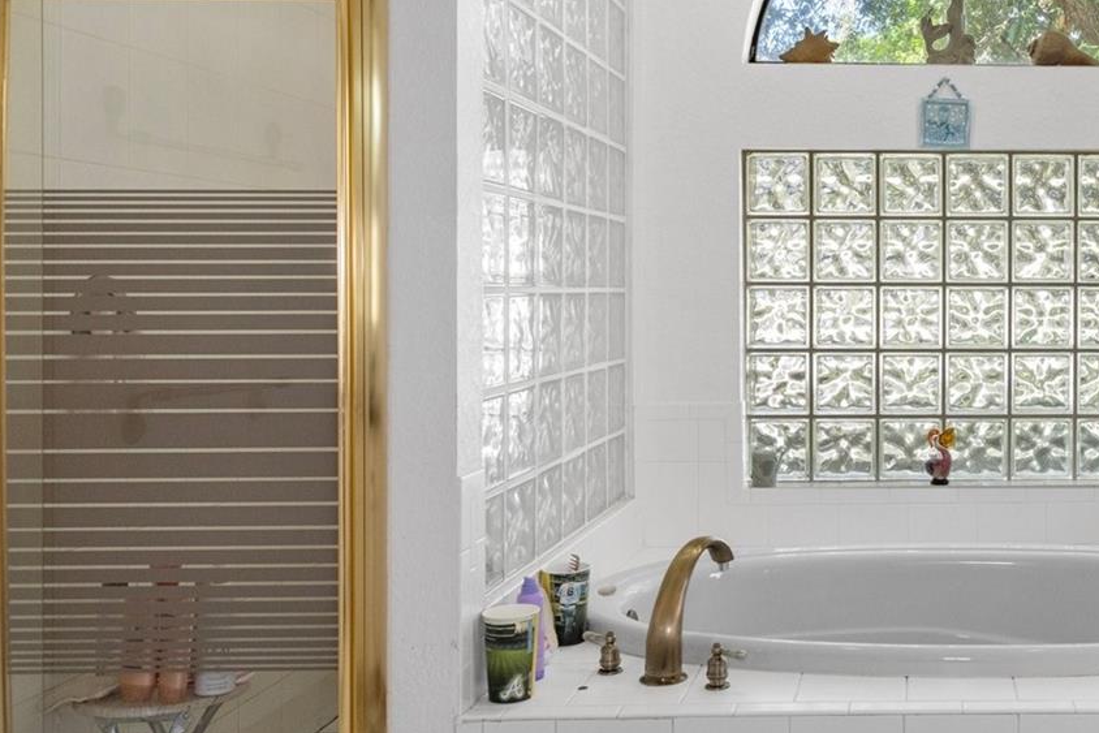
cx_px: 960
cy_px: 296
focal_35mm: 37
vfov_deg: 35.9
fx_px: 1128
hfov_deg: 47.4
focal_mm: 13
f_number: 8
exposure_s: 1/6
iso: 640
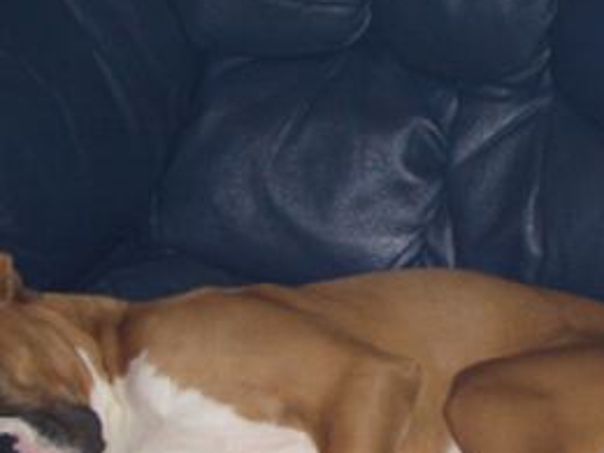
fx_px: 2129
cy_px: 358
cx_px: 409
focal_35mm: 122
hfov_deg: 16.1
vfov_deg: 12.1
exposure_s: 1/60
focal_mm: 10.2
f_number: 3.5
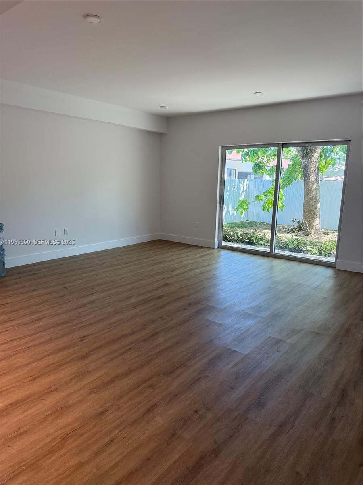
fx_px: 336
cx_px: 182
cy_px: 242
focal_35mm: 24
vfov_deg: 71.6
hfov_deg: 56.8
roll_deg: -1.0
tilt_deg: -10.2
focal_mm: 6.76
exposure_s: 1/155
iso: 160
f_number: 1.78
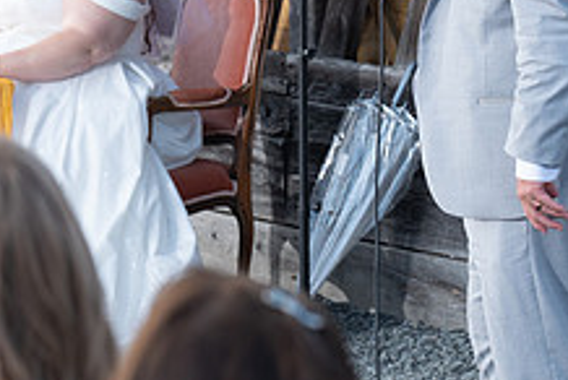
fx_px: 4076
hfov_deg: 8.0
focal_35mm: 258
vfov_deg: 5.3
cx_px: 234
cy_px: -56
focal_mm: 97
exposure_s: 1/125
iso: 320
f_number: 5.6
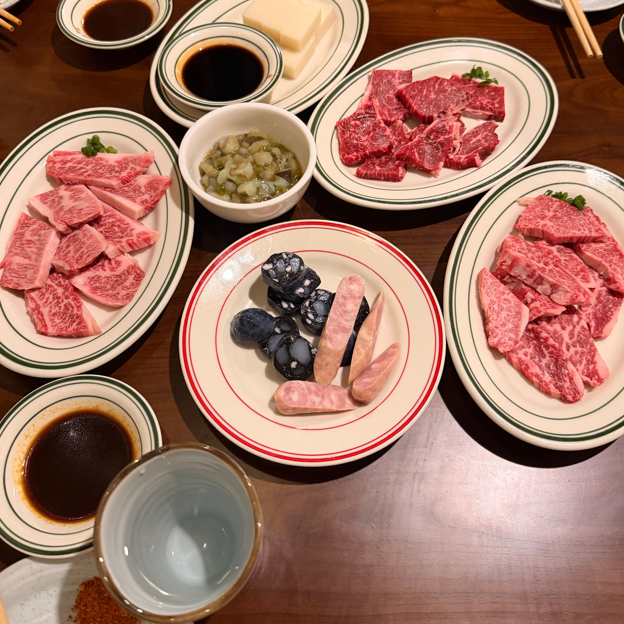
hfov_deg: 55.6
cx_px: 313
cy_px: 260
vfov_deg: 55.3
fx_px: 591
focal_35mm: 29
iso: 500
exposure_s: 1/50
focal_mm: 6.76
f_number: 1.78
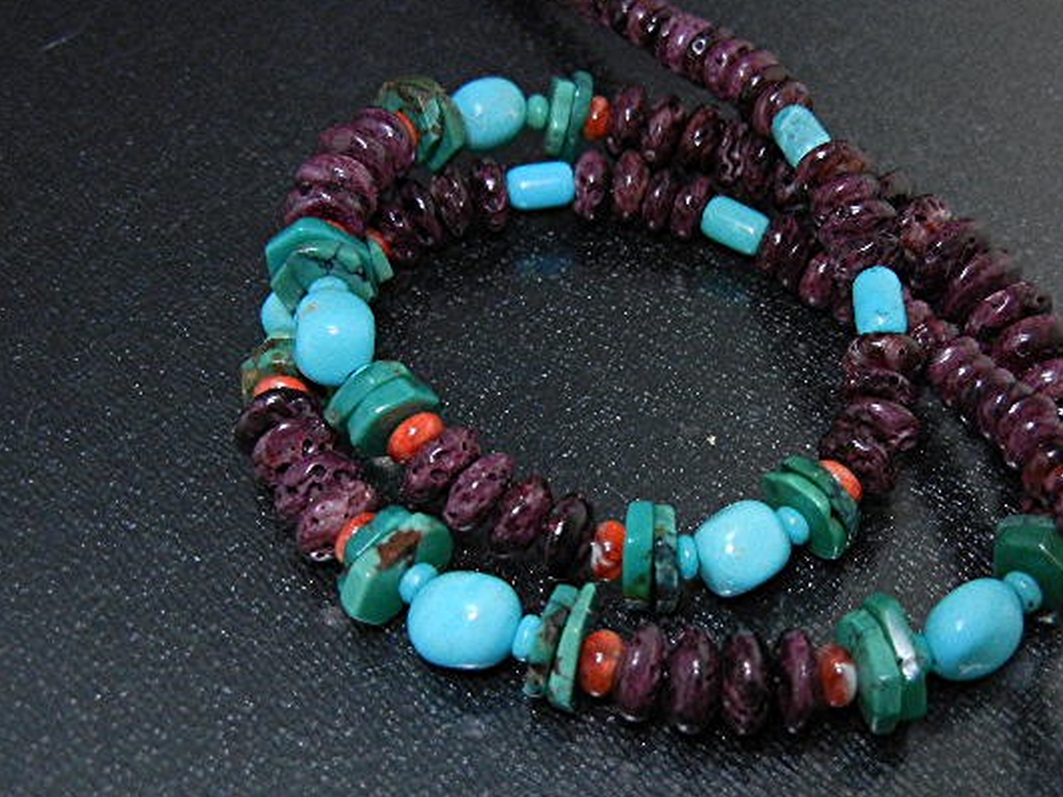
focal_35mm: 47
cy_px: 403
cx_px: 639
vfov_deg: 30.9
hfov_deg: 40.3
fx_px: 1443
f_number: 7.4
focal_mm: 7.1
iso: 800
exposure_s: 1/30
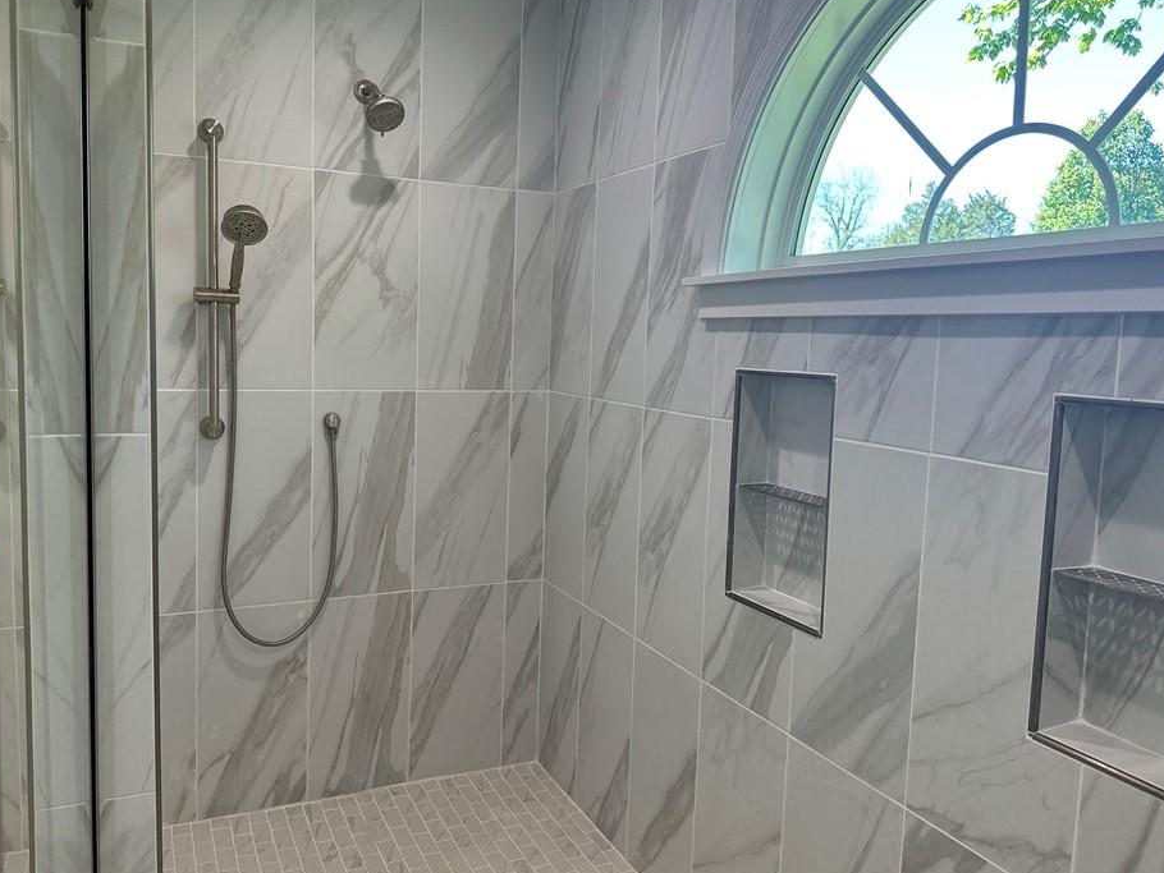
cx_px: 521
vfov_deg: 51.3
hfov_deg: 65.1
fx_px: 908
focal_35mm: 27
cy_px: 412
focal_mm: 6.86
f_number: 1.78
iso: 100
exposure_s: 1/144
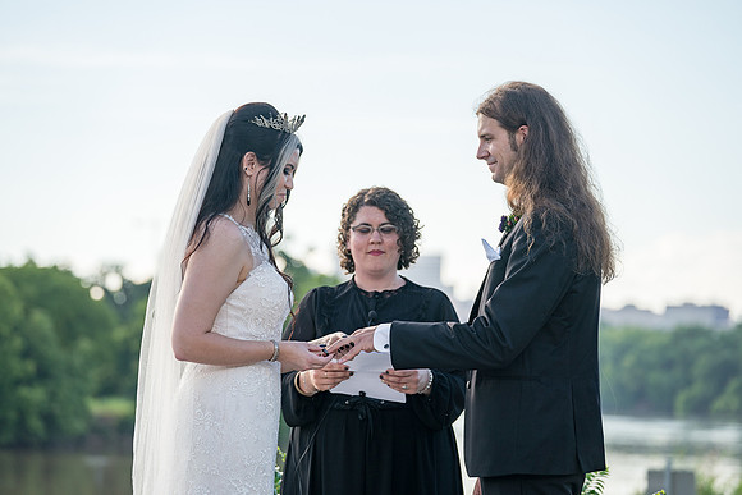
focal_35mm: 132
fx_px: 2721
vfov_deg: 10.4
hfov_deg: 15.5
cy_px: 248
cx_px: 371
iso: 100
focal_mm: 132
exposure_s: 1/500
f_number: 4
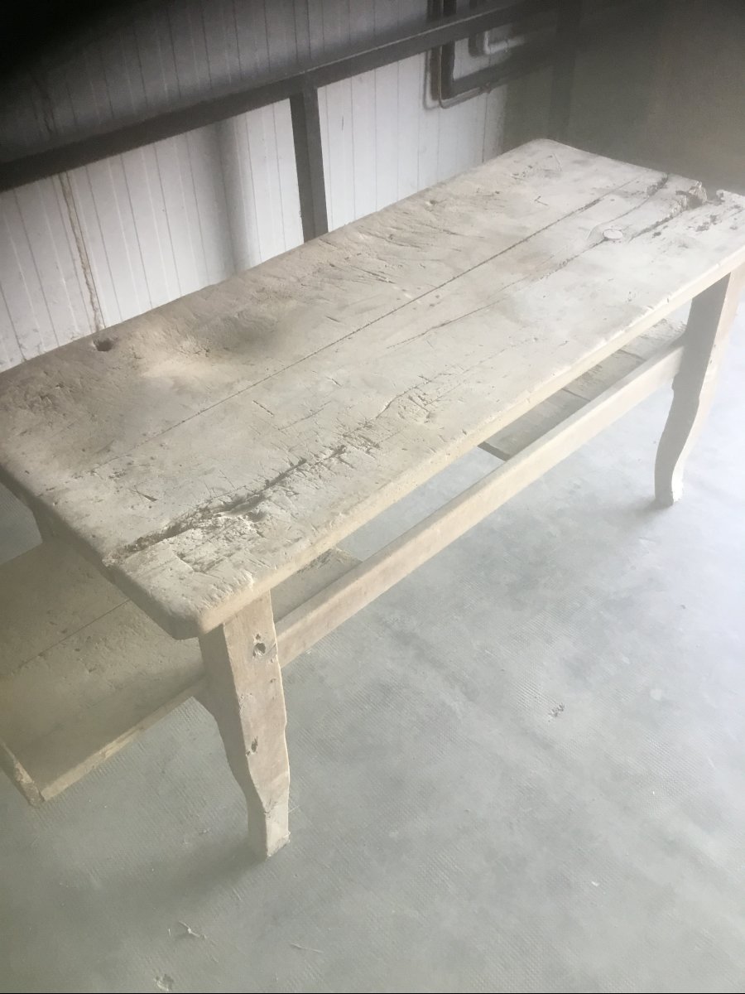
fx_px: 890
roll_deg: +1.5
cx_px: 372
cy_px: 497
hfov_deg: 45.4
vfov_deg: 58.4
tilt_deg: -41.0
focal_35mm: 31
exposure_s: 1/33
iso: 50
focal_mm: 3.3
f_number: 2.4
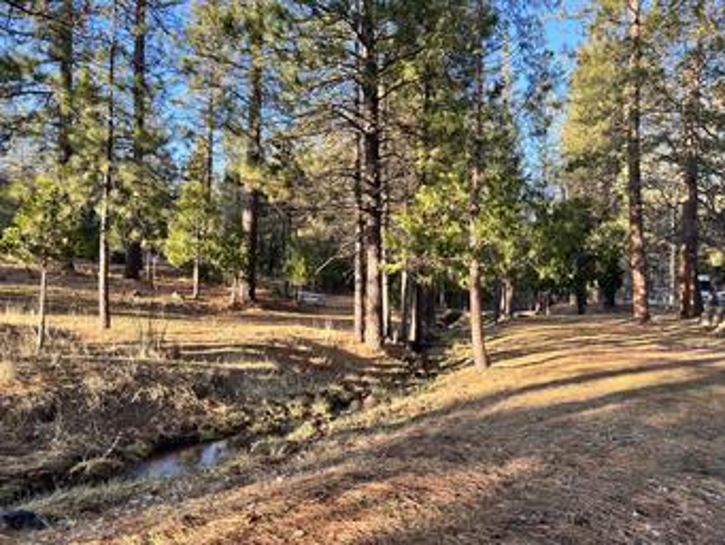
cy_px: 272
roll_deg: -1.3
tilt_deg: +0.9
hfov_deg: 67.3
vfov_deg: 53.1
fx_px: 545
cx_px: 362
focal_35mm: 26
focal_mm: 5.7
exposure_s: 1/342
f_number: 1.5
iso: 50
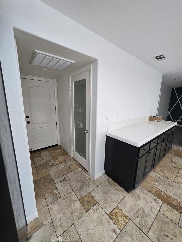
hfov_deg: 89.9
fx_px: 91
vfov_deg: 106.2
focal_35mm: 13
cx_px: 91
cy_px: 121
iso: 160
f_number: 2.2
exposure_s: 1/60
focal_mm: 1.7
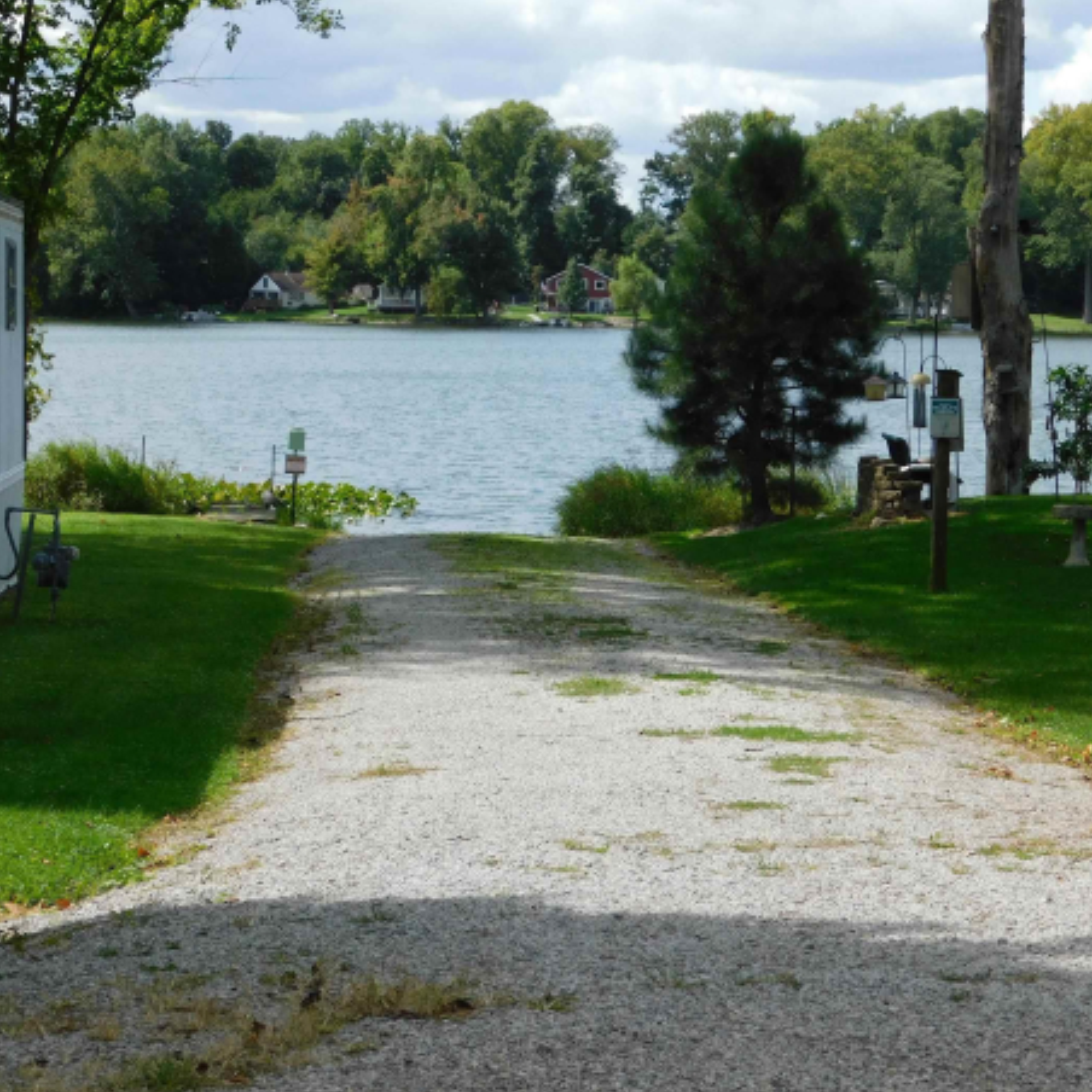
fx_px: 3069
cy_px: 585
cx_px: 535
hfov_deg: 20.2
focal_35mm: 86
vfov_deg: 20.2
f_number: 4.2
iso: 125
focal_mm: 11.7
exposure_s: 1/800
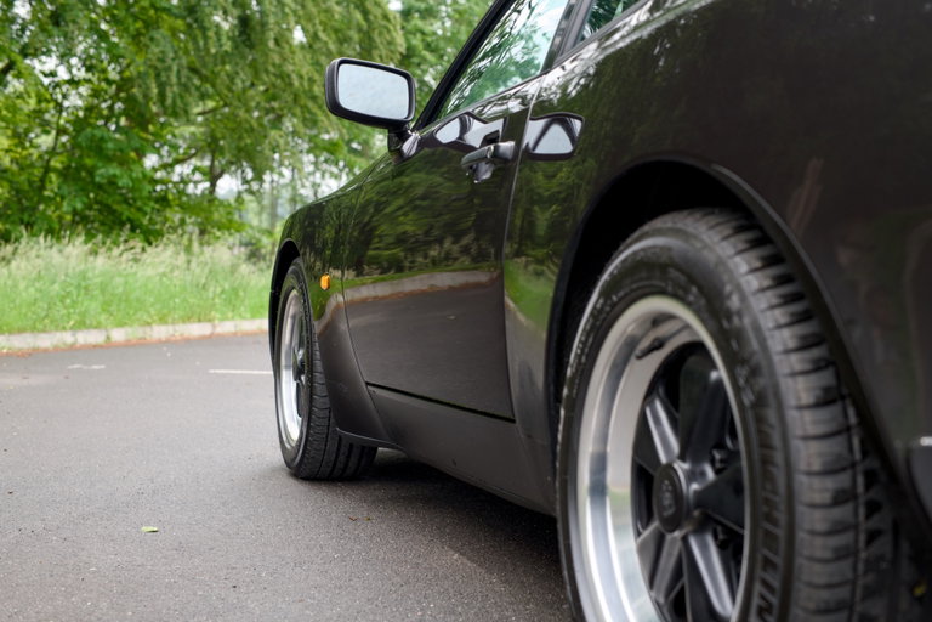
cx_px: 466
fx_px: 1294
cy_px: 311
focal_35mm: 50
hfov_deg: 39.6
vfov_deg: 27.0
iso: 400
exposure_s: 1/125
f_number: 6.3
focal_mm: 50
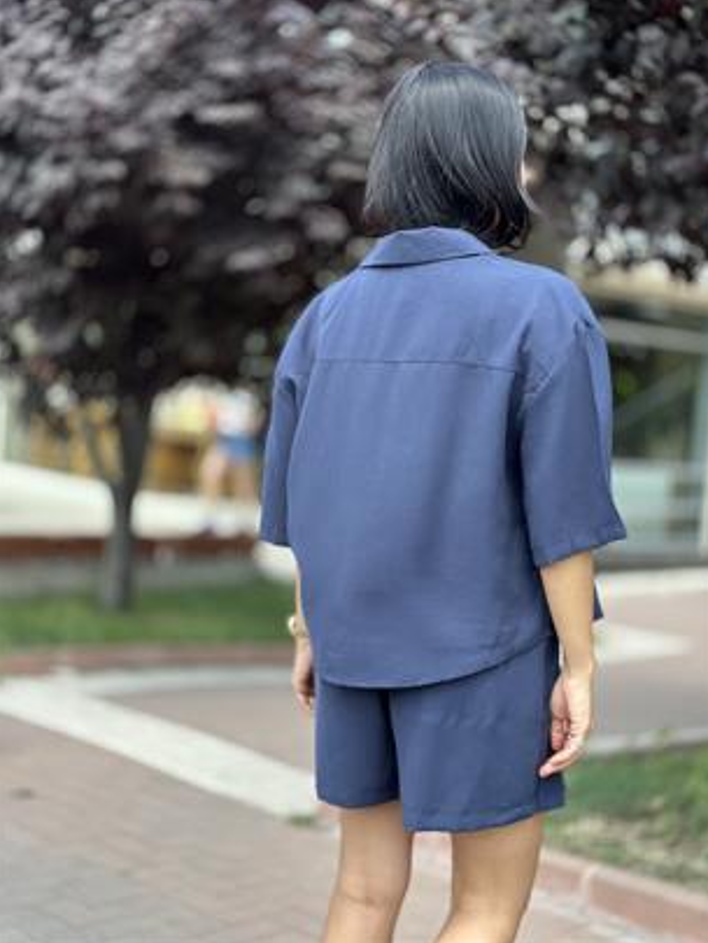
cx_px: 354
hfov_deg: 29.7
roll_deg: -5.6
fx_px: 1336
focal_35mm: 49
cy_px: 465
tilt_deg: -4.0
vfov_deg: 38.9
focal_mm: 6.86
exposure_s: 1/785
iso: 80
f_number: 1.78
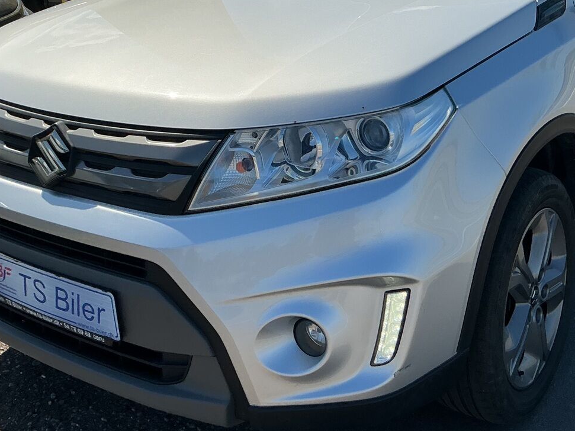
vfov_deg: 27.7
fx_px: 847
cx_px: 313
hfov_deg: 37.5
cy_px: 63
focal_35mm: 51
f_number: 1.8
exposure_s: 1/2227
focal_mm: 3
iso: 25
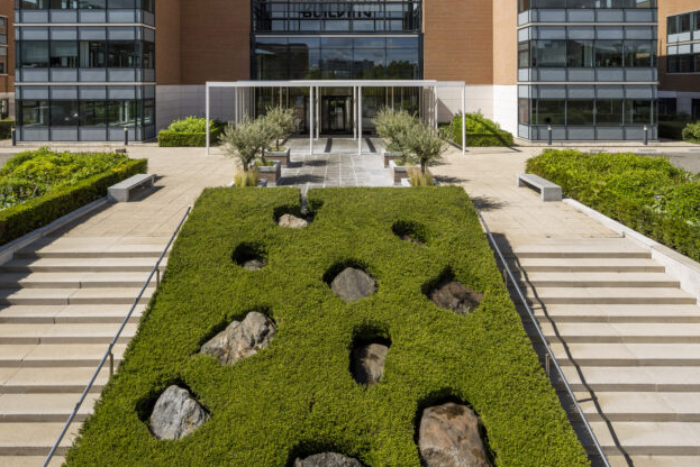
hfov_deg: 75.7
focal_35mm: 23
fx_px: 447
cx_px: 303
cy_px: 93
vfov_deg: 51.7
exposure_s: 1/320
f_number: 9
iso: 100
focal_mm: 14
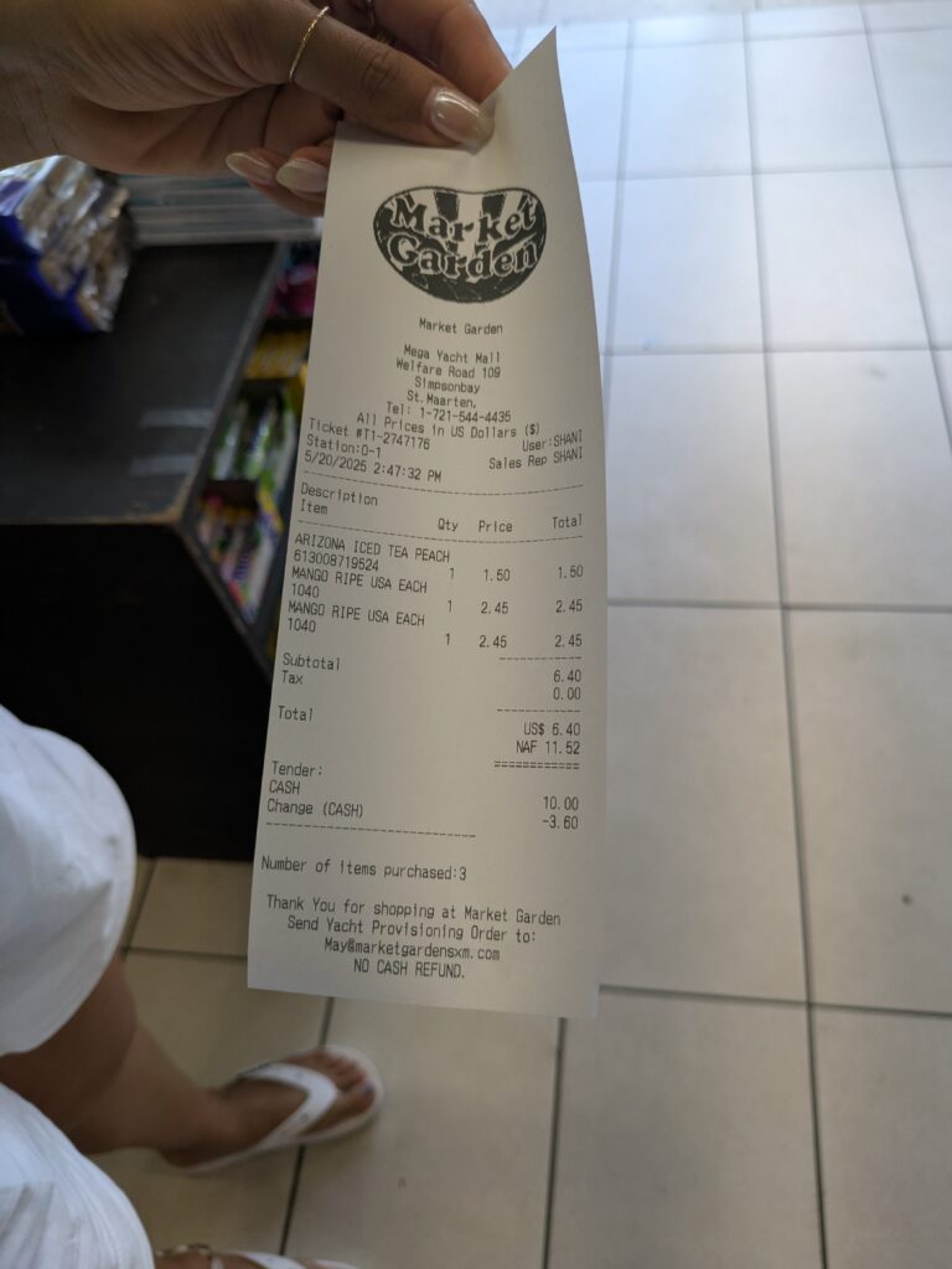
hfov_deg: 54.9
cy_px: 634
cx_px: 476
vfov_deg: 69.4
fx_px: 916
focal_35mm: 25
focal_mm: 5.43
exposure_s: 1/350
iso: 121
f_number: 1.89
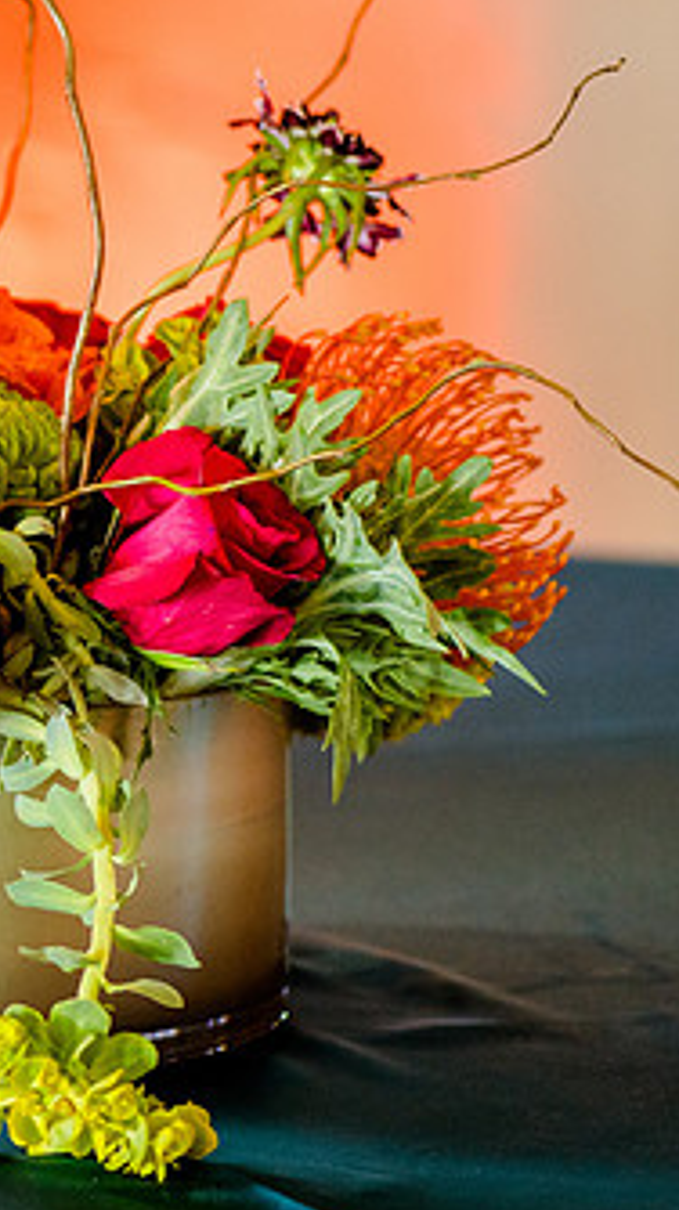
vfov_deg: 6.9
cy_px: 607
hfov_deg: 3.9
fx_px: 10004
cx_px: -215
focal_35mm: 312
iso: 500
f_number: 2.8
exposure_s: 1/100
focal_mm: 105
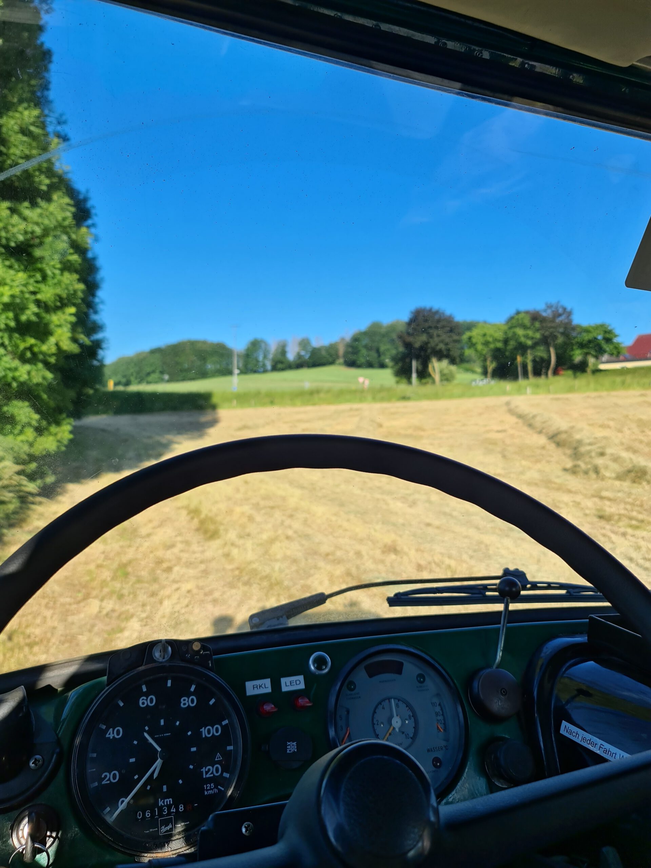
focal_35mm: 25
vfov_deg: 69.4
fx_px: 627
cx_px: 326
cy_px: 434
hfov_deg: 54.9
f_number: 1.8
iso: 50
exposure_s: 1/560
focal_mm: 7
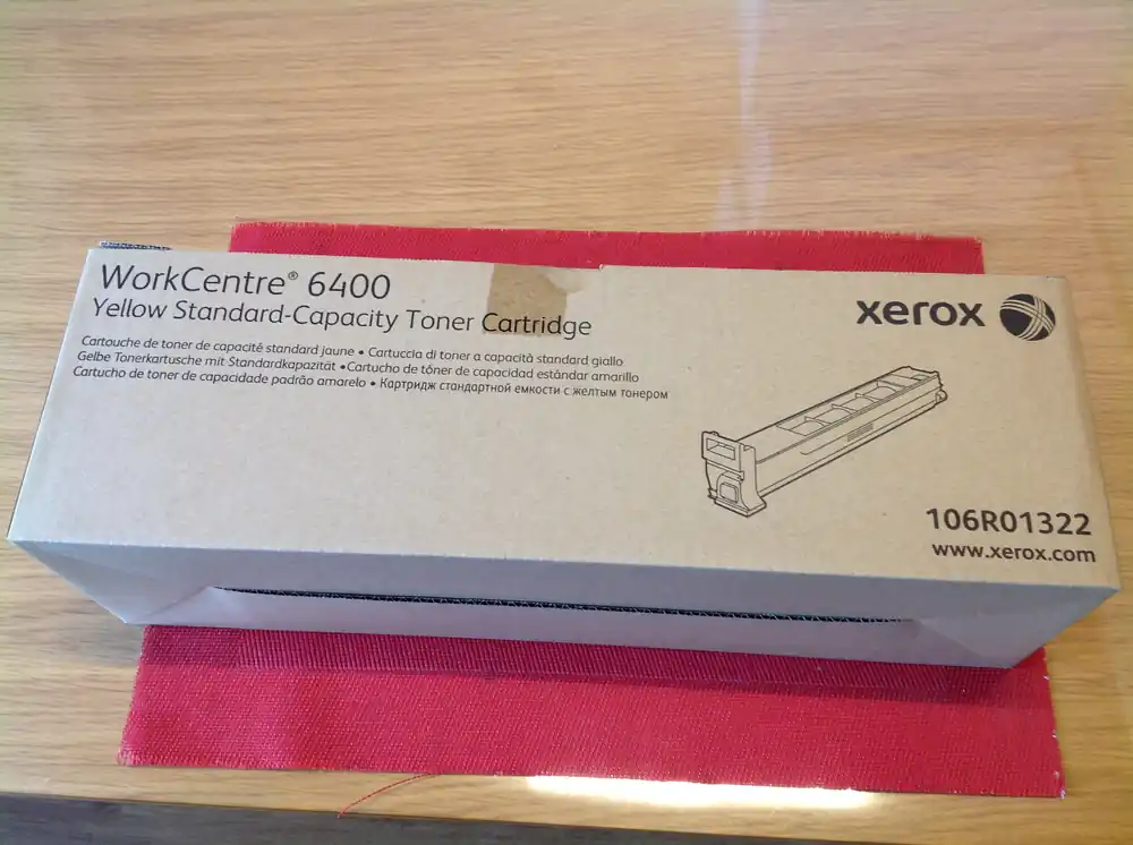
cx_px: 566
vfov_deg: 40.6
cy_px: 422
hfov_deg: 52.7
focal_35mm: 35
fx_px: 1143
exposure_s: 1/15
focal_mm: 4.28
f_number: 2.4
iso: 64
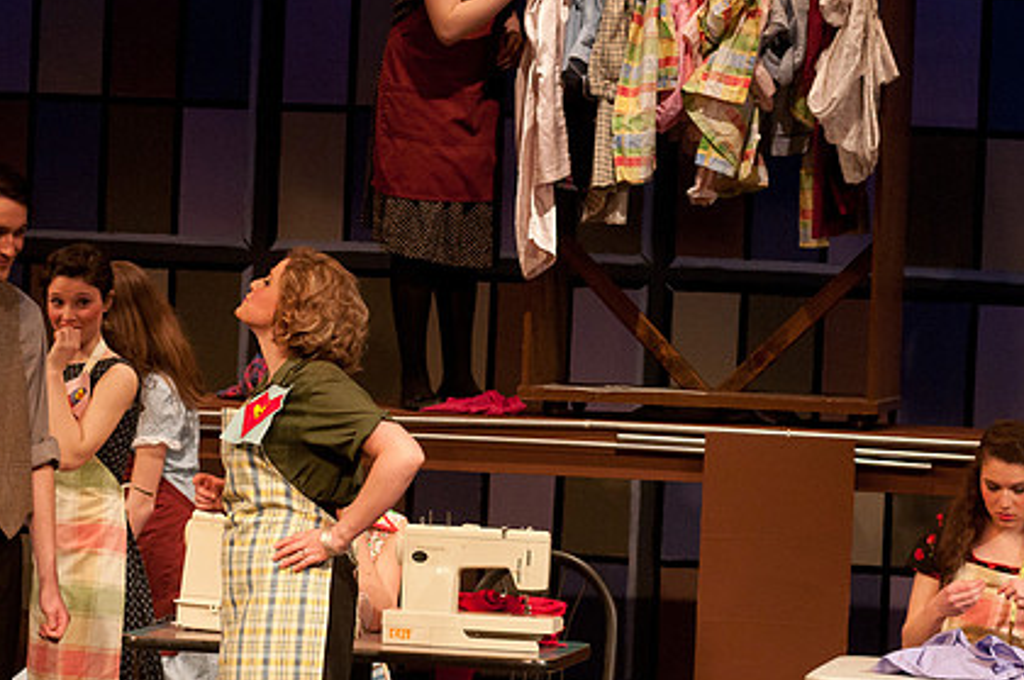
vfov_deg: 6.6
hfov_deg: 9.9
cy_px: 294
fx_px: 5881
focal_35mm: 207
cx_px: 336
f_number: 4
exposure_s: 1/160
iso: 1600
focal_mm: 100
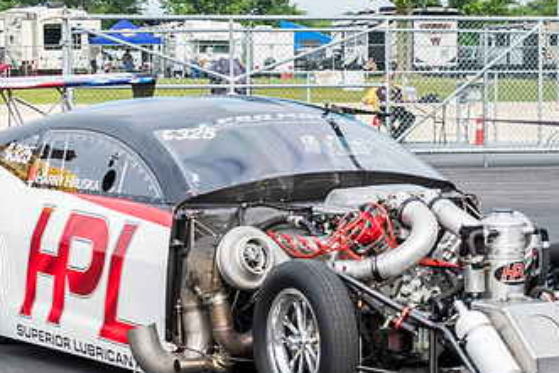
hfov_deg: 13.9
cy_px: 264
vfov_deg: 9.3
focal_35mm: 147
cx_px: 351
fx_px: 2283
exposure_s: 1/200
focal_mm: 56.3
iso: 400
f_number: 9
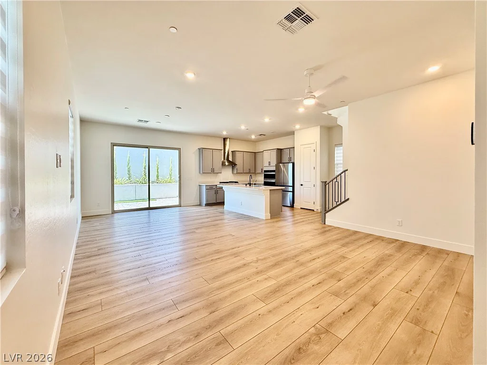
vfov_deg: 85.7
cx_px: 244
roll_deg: -0.2
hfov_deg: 102.1
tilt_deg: -1.5
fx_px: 197
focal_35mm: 14
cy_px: 182
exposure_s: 1/120
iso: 200
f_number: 2.2
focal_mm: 2.22
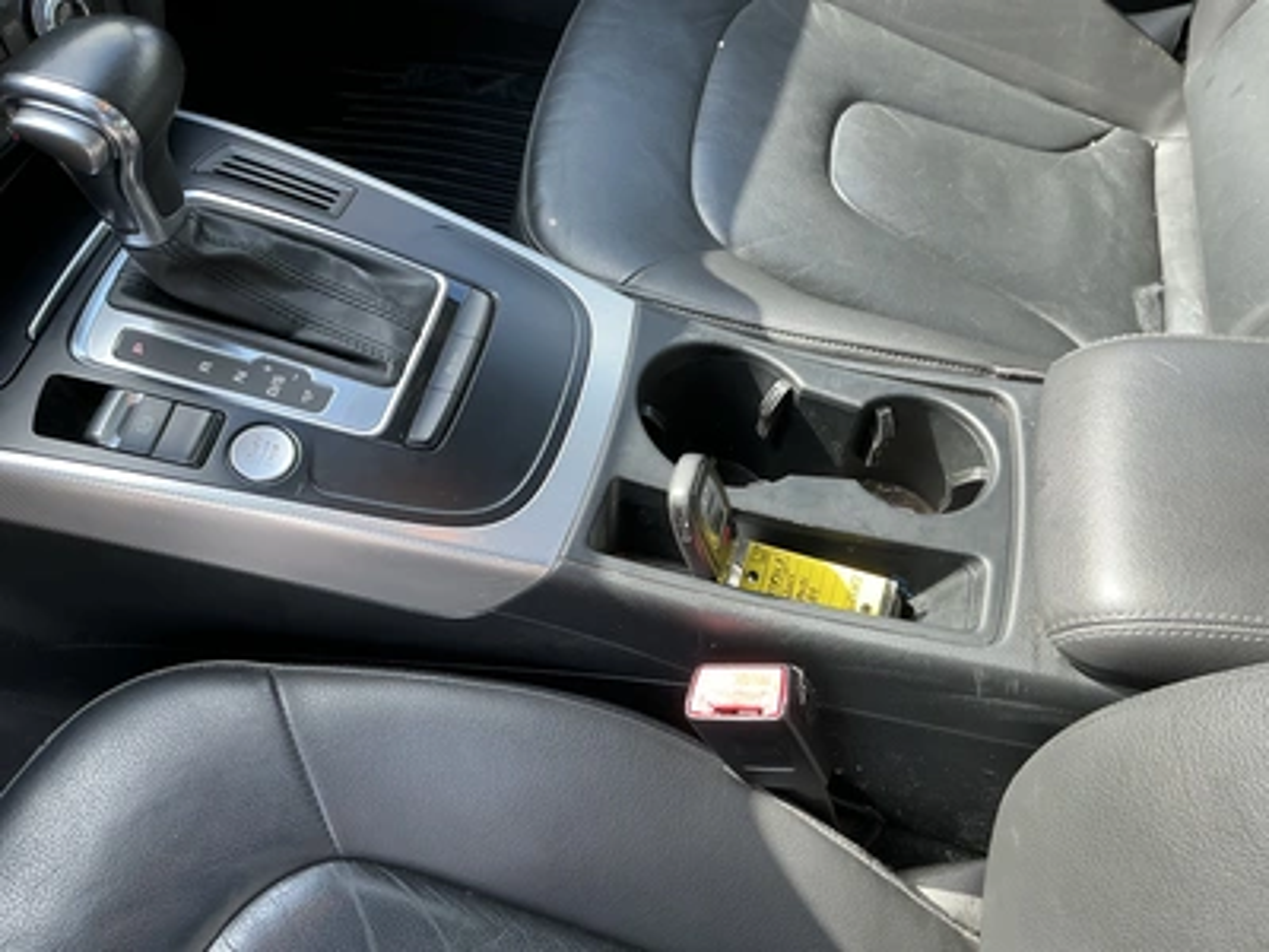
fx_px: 1026
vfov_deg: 49.7
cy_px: 476
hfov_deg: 63.4
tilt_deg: -55.7
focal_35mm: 28
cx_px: 634
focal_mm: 3
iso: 32
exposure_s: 1/122
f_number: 1.8
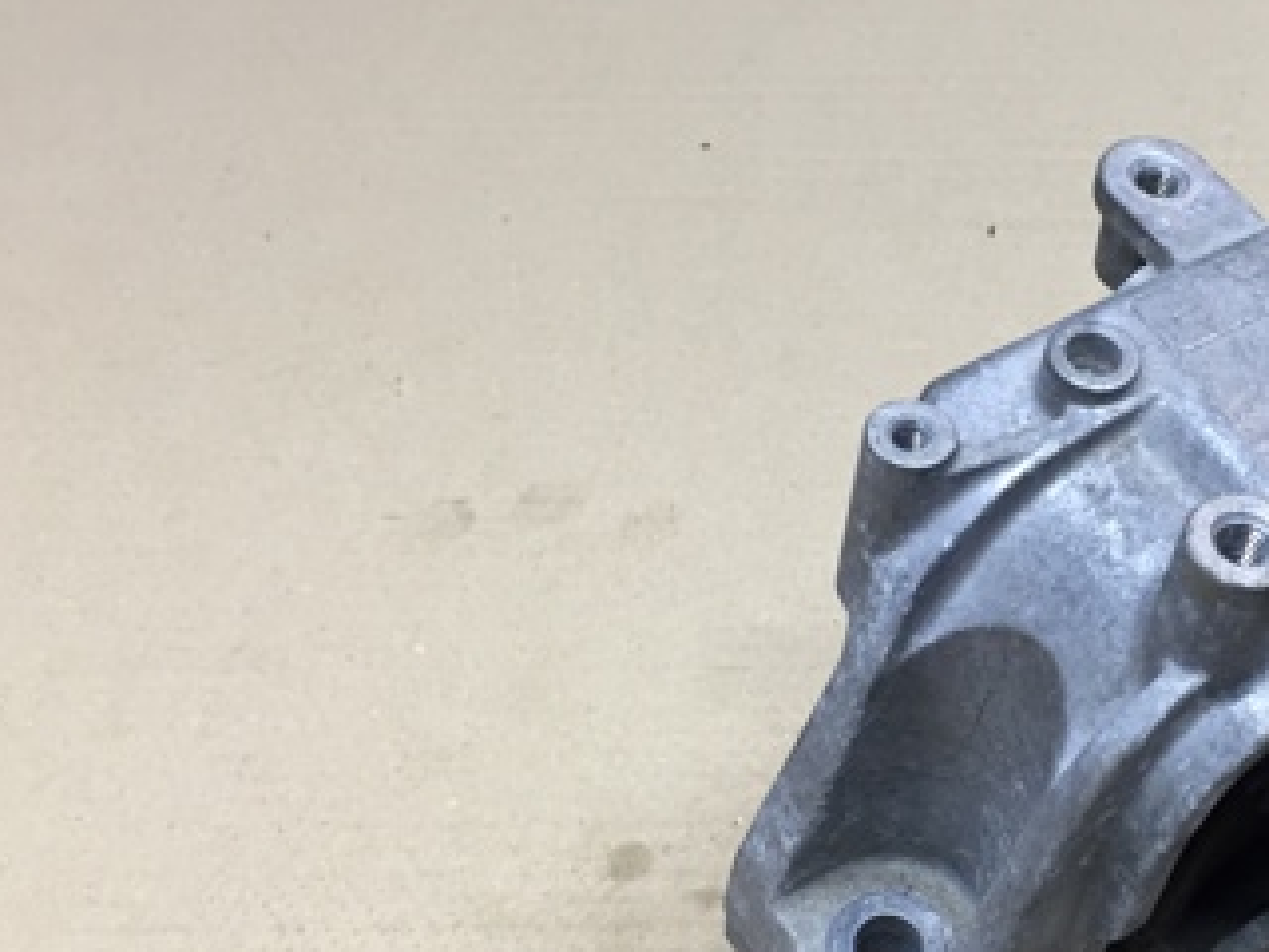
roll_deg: -1.6
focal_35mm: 58
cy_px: 536
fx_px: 2126
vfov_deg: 25.2
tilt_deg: -35.4
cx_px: 1182
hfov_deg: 31.4
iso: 64
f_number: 2.2
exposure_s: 1/33
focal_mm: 4.15
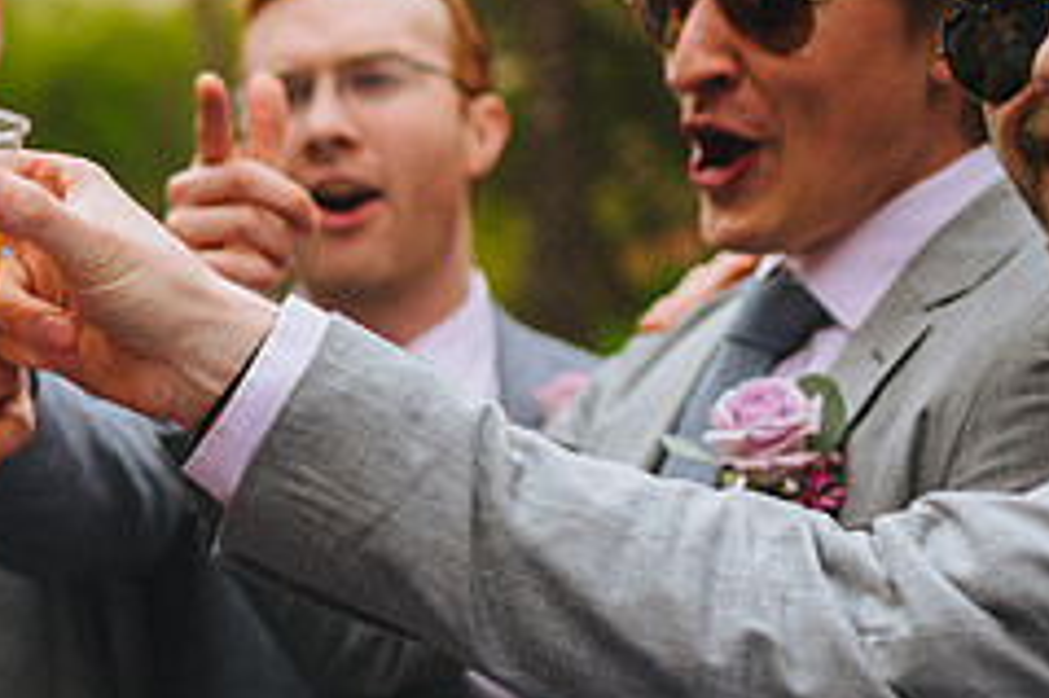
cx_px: -48
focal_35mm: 85
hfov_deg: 22.8
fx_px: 2475
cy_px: 542
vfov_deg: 16.0
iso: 100
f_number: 2.2
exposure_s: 1/1600
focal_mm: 35
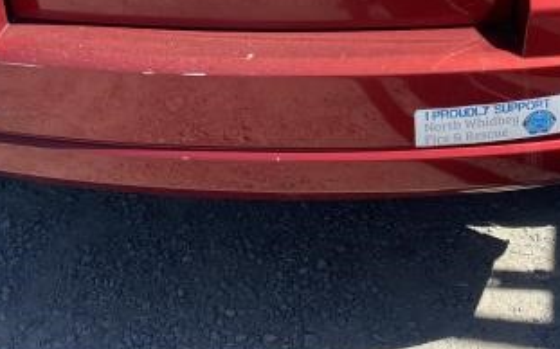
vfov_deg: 16.8
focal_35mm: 71
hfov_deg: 28.9
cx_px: 324
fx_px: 1083
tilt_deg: -9.0
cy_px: -160
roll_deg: +0.4
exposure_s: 1/1346
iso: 32
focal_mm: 4.25
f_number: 1.8
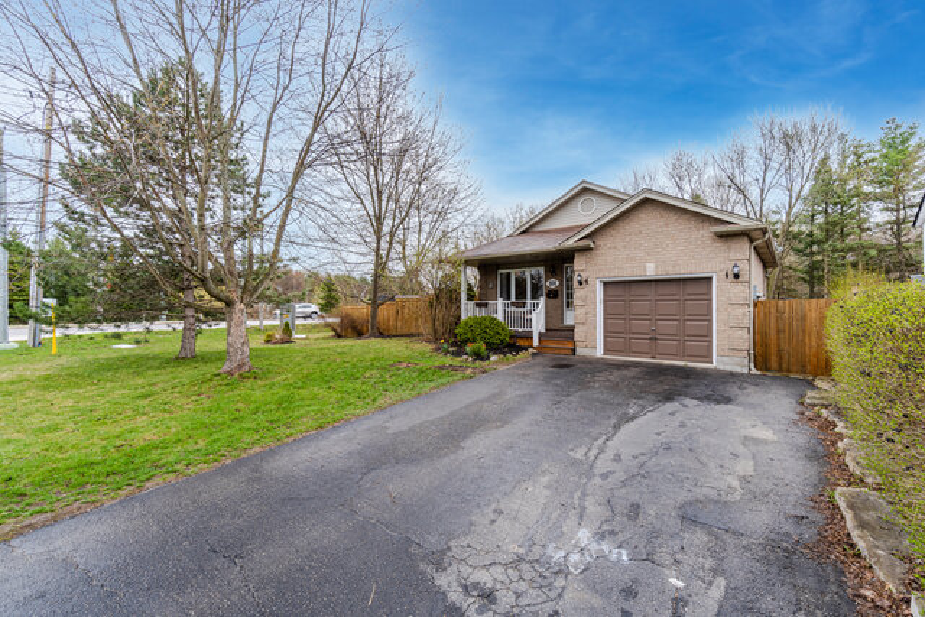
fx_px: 385
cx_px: 462
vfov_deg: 77.4
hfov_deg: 100.4
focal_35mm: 15
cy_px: 308
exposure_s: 1/20
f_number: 10
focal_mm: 10
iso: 50
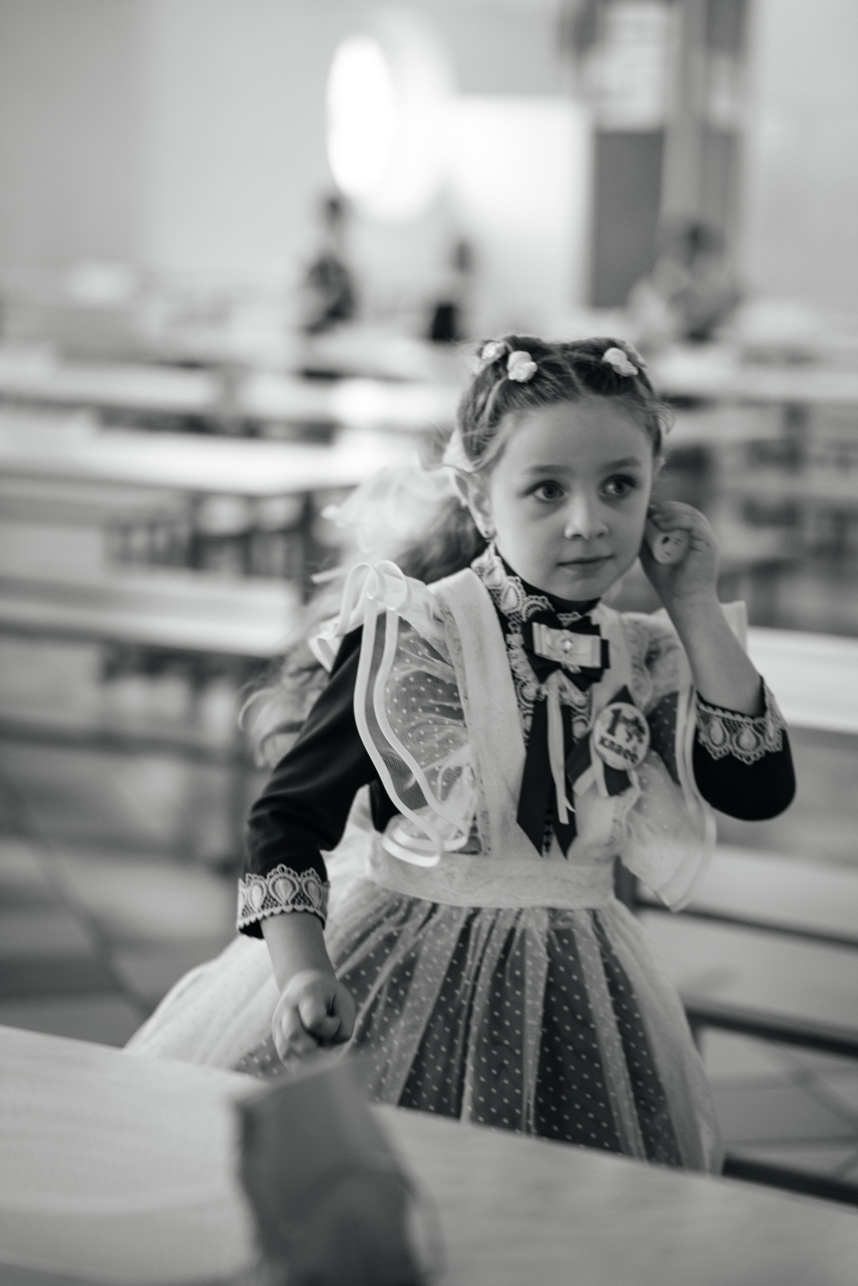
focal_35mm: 85
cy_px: 643
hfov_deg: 16.1
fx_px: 3039
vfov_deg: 23.9
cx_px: 429
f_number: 2.2
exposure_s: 1/250
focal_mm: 85
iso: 640
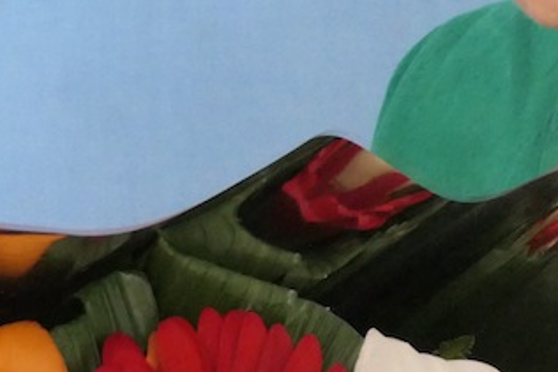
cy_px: 68
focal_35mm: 182
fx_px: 2822
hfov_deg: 11.2
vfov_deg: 7.5
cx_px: 554
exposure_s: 1/80
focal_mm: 16.6
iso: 3200
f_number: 4.2
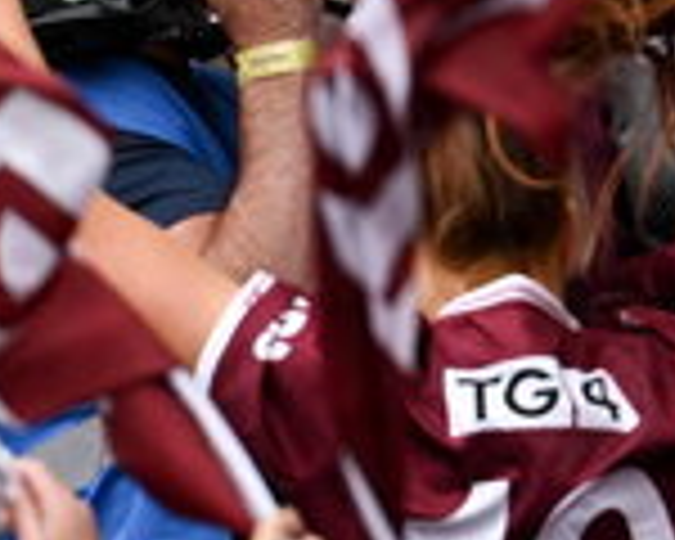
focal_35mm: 3214
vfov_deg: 0.5
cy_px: -259
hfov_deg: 0.6
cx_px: 1701
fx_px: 64207
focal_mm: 500
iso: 1000
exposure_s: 1/2000
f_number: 4
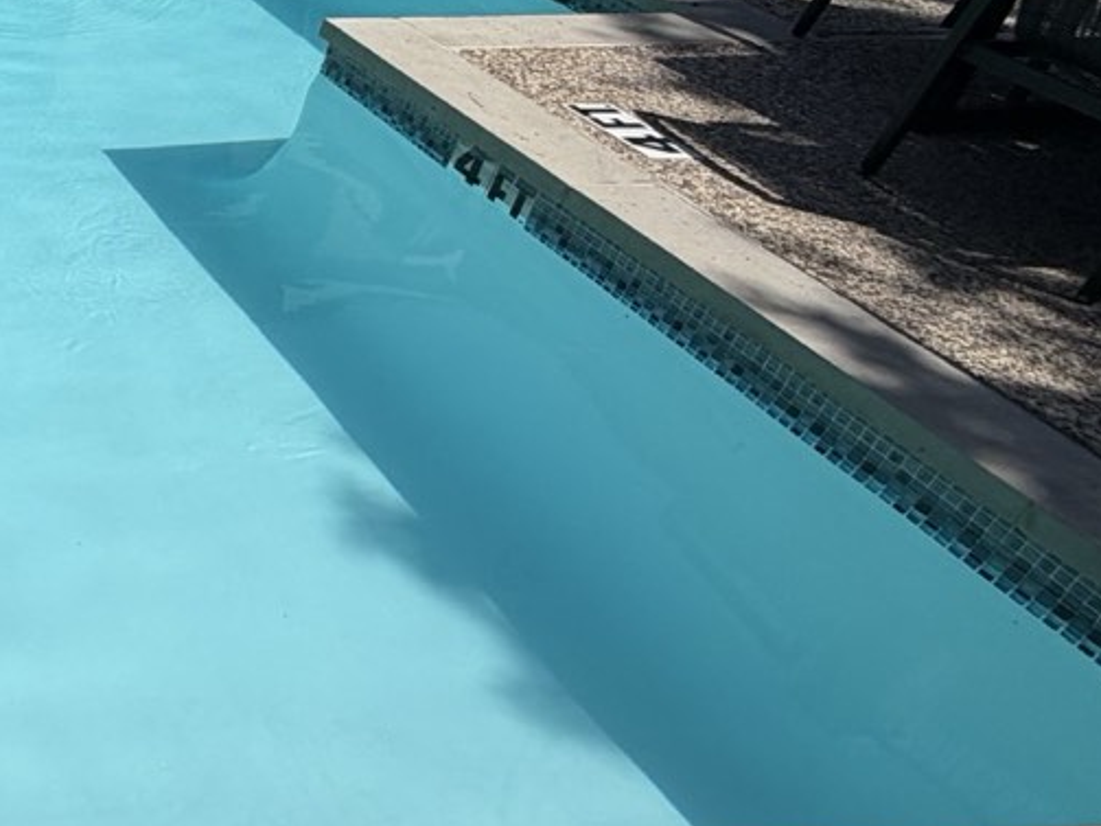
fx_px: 1240
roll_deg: -1.2
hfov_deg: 32.5
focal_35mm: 39
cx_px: -401
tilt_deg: -30.0
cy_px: 138
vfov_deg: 35.3
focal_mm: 2.22
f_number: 2.2
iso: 20
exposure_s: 1/2024
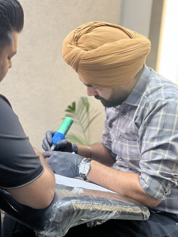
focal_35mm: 77
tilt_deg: -7.4
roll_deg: -4.4
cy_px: 118
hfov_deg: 19.1
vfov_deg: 25.3
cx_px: 89
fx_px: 528
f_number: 2.8
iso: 200
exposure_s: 1/33
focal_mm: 9
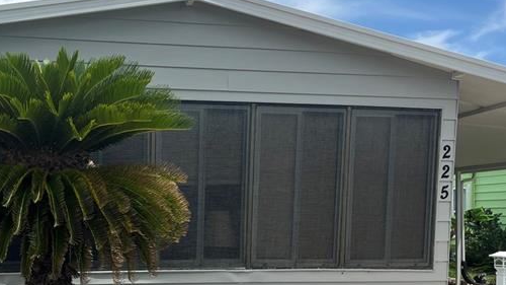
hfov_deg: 35.8
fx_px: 778
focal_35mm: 58
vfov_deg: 20.6
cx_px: 188
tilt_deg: +1.6
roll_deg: -0.3
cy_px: 198
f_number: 1.6
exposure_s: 1/3135
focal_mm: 5.1
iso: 50
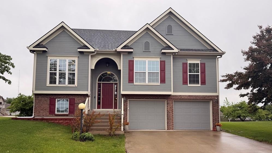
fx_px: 195
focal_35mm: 27
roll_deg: -0.5
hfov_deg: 69.9
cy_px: 91
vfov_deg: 42.7
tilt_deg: +5.6
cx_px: 135
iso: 80
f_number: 1.78
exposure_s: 1/898
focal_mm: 6.76
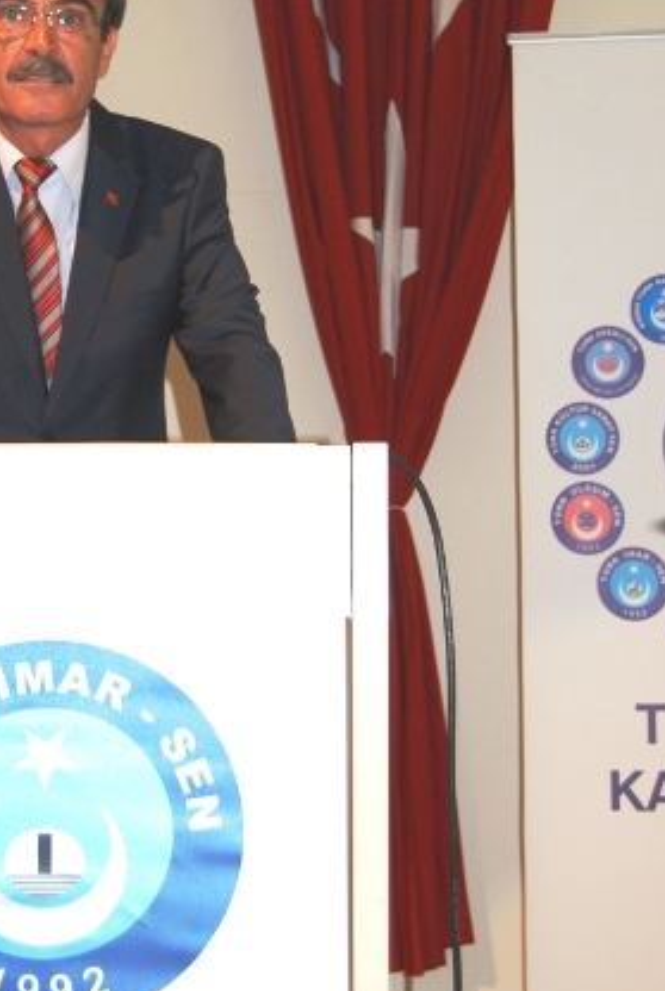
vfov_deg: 24.9
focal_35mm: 81
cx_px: 192
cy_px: 303
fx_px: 2229
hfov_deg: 16.9
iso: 400
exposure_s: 1/60
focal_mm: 35
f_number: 4.8
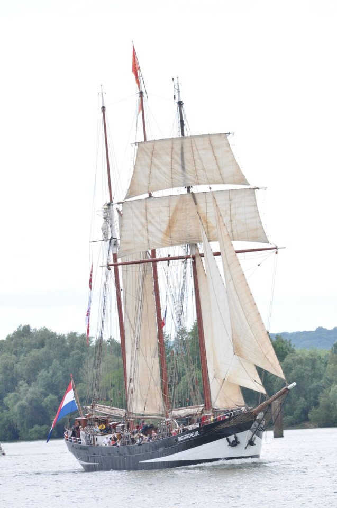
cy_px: 254
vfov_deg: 6.3
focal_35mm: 330
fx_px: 4649
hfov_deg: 4.2
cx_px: 168
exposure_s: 1/250
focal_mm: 220
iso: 200
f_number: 7.1
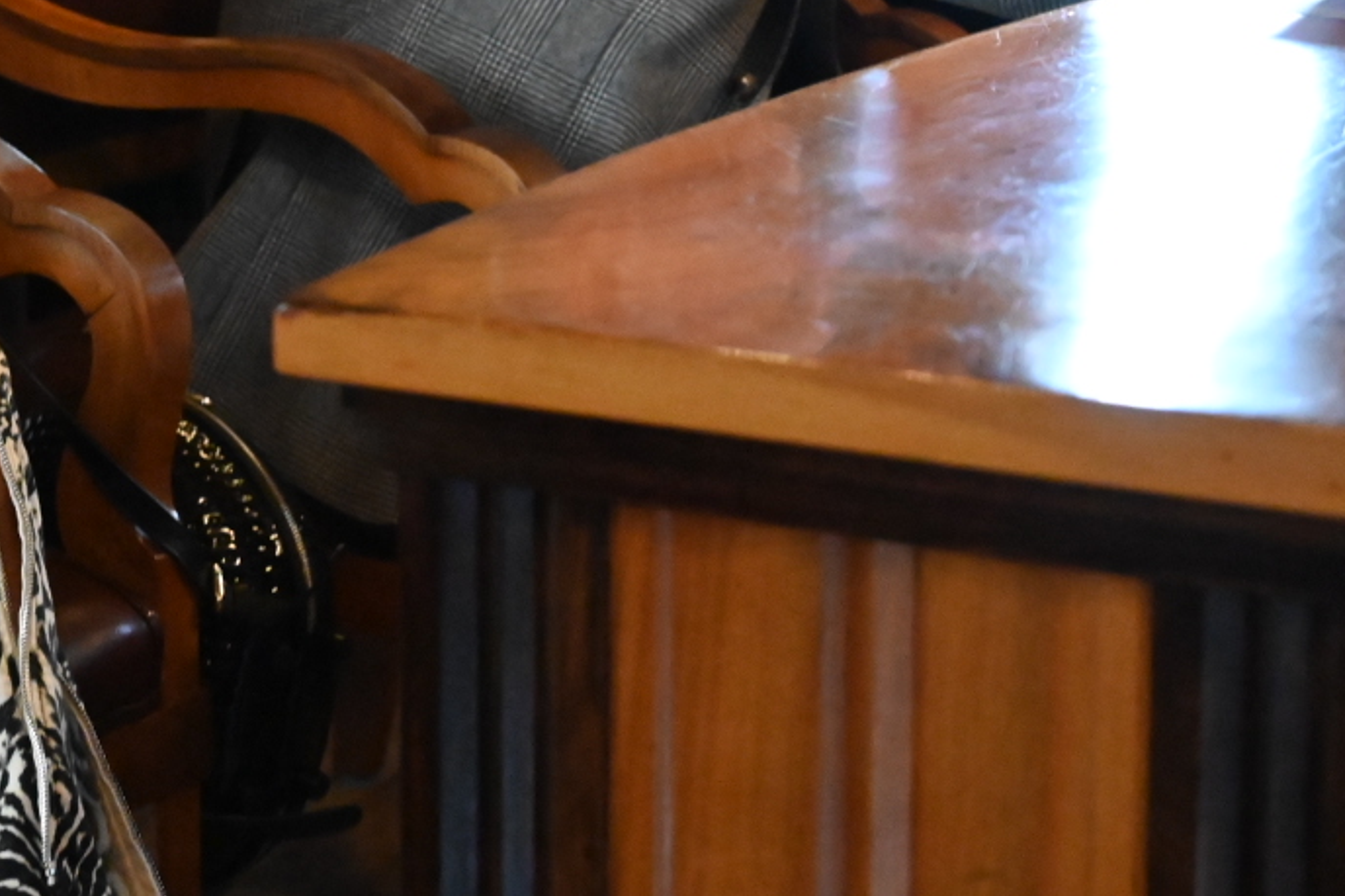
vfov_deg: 12.6
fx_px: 3958
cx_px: 74
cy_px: -157
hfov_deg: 18.9
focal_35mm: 106
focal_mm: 45
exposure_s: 1/400
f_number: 4.5
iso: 14400
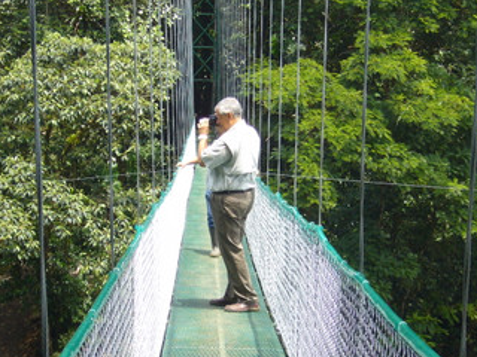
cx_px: 224
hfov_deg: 18.7
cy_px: 190
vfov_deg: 14.1
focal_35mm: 105
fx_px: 1447
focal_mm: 11.5
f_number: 4
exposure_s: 1/160
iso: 80
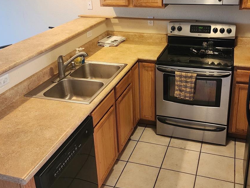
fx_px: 282
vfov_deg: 36.5
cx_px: 143
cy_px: 66
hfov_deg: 47.7
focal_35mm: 39
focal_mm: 6.4
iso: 800
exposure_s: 1/120
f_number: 1.8
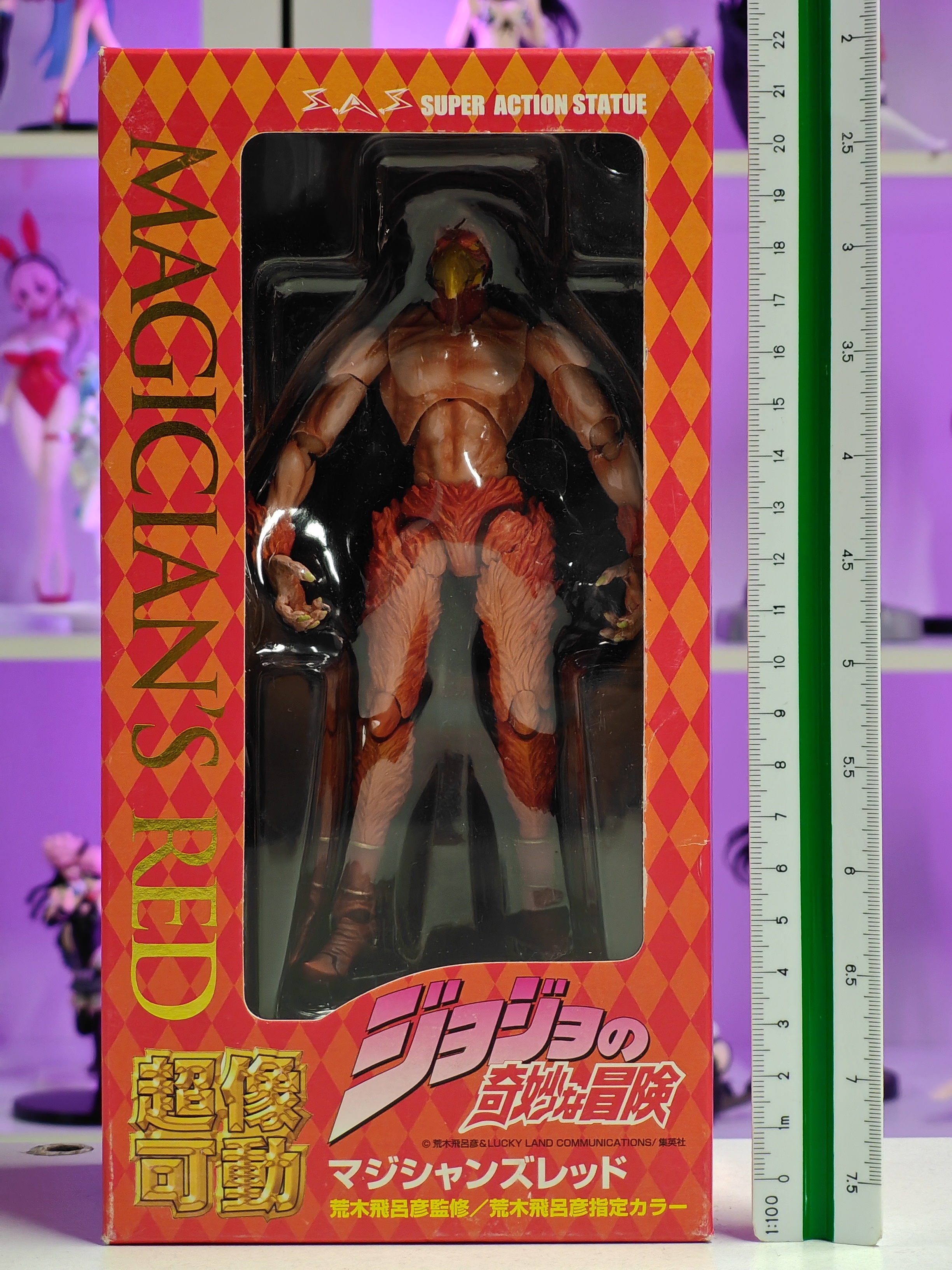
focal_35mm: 80
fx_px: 2934
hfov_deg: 18.4
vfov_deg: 24.4
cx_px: 476
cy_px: 635
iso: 1000
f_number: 2.4
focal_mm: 7.48
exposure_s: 1/33.3
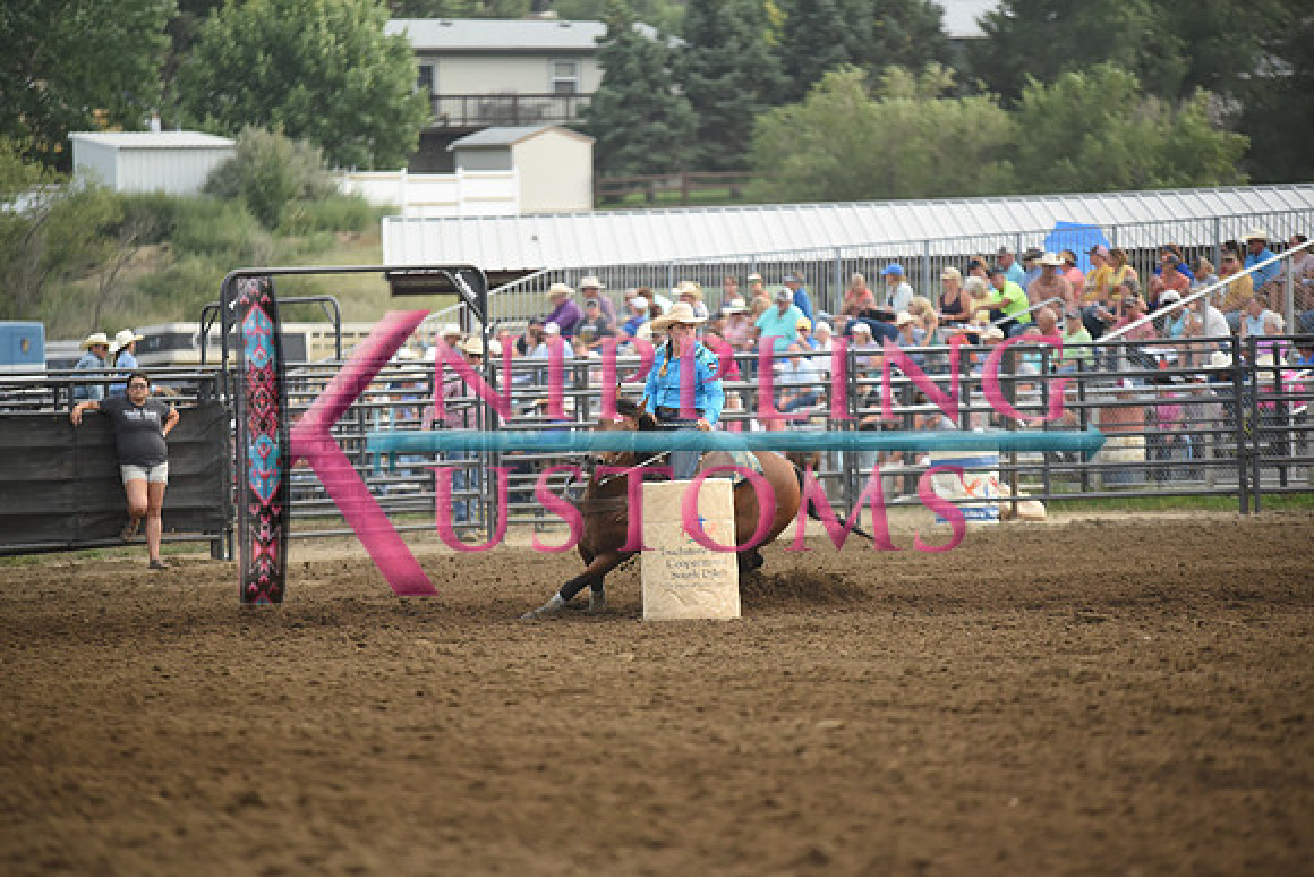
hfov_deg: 10.3
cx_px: 657
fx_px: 7301
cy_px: 438
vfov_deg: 6.9
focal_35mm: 200
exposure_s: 1/4000
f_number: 2.8
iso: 1600
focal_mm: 200
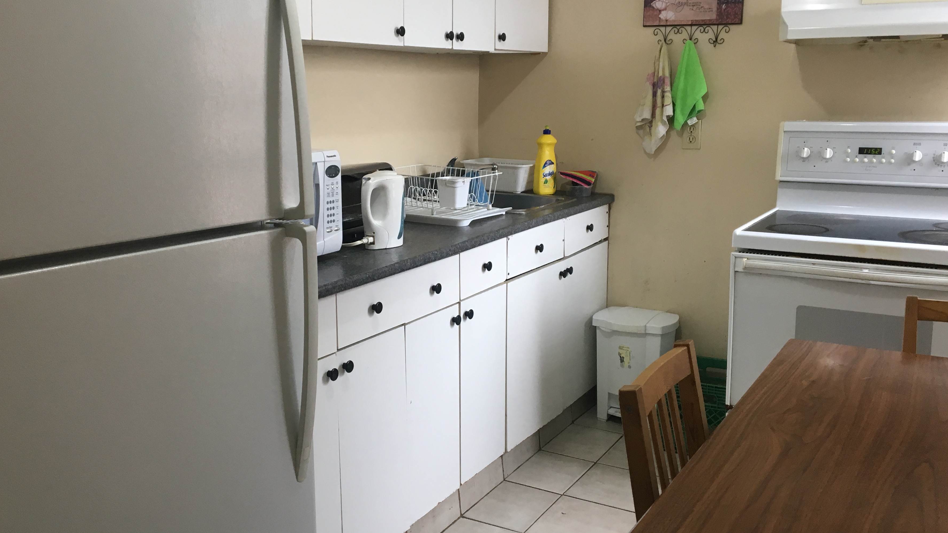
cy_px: 251
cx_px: 441
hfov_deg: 55.2
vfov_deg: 32.8
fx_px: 905
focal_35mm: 36
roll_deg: +0.8
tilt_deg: -8.4
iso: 64
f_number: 2.2
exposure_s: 1/30
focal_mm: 4.15
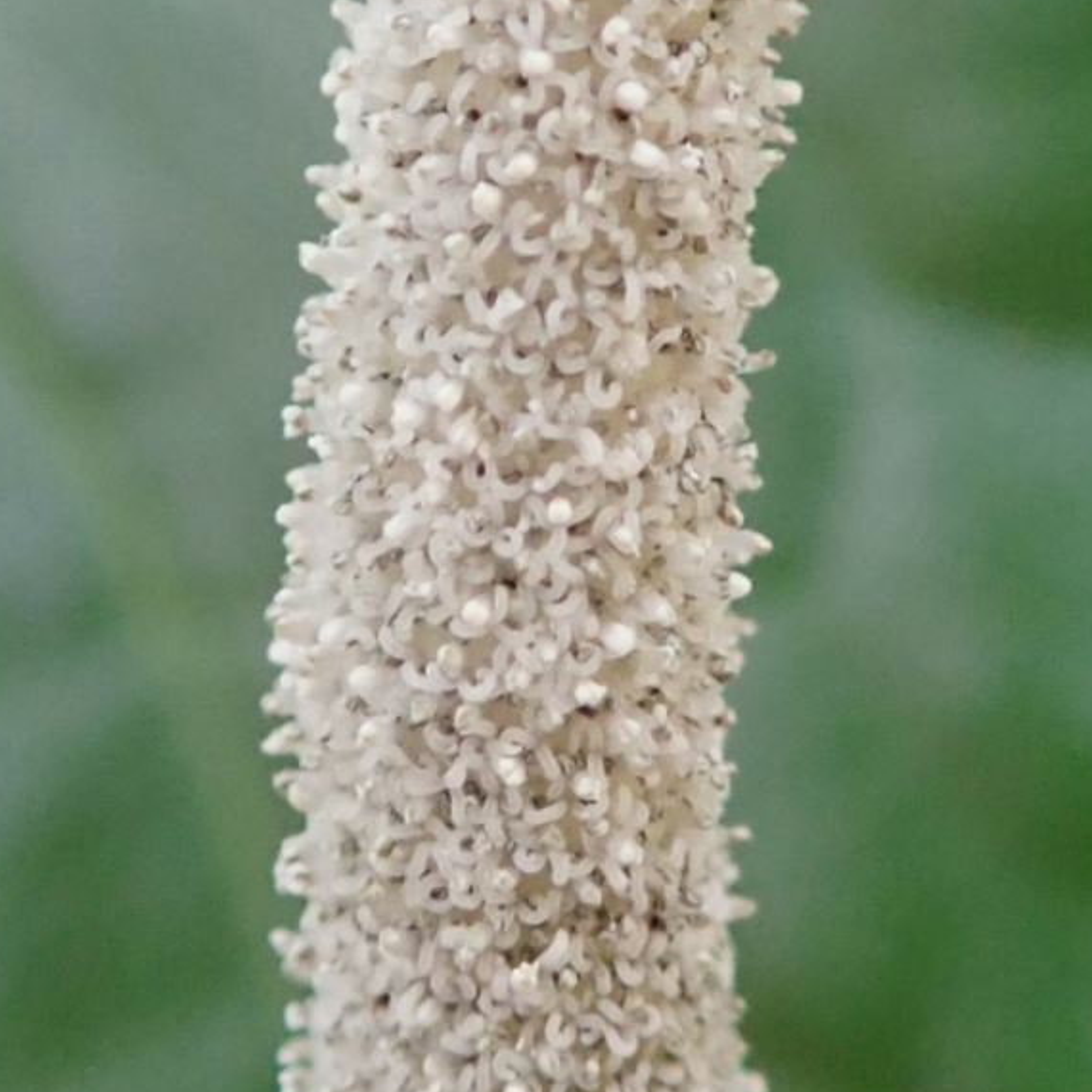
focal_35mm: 93
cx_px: 648
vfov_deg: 18.6
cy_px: 364
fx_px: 3319
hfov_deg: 18.7
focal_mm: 5.5
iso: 800
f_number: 2.3
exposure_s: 1/60
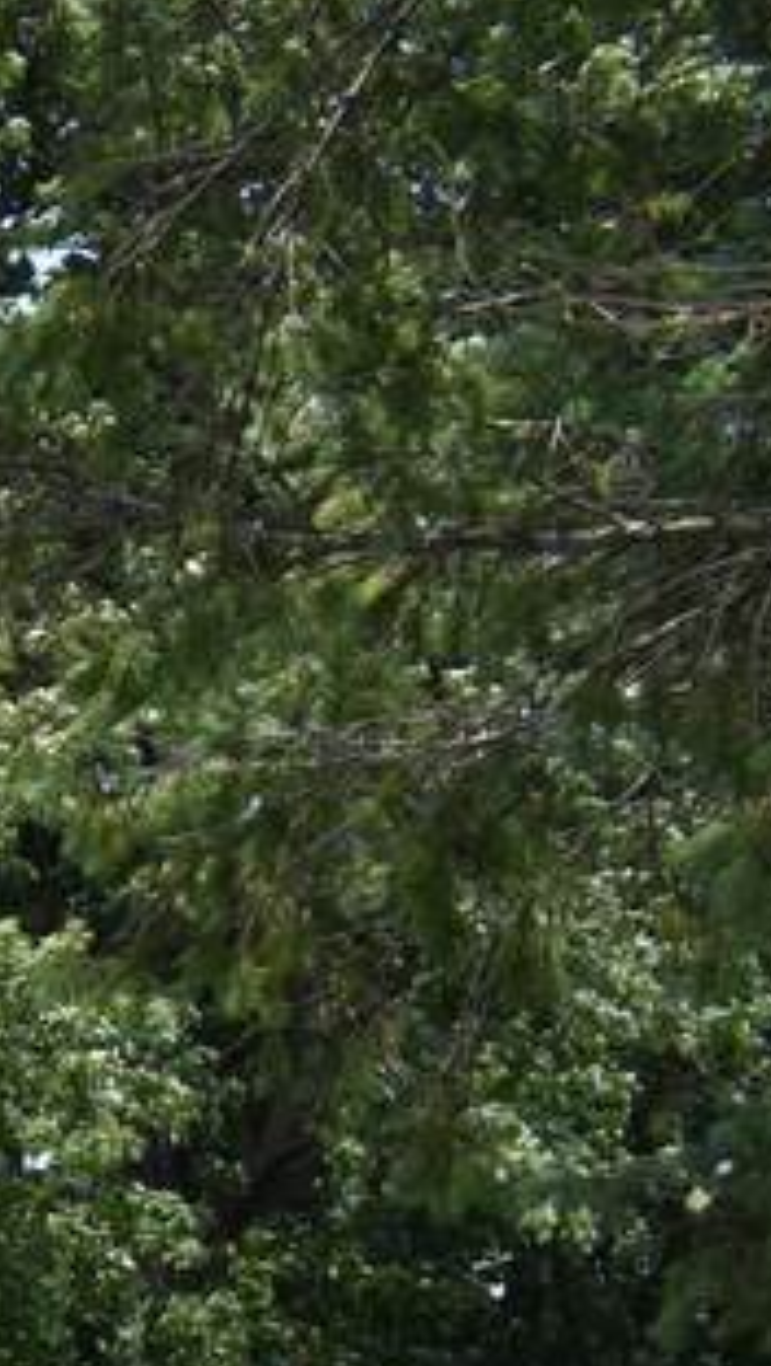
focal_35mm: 116
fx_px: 4207
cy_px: 1819
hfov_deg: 8.3
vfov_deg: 17.2
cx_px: -1792
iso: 200
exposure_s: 1/320
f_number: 9
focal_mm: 18
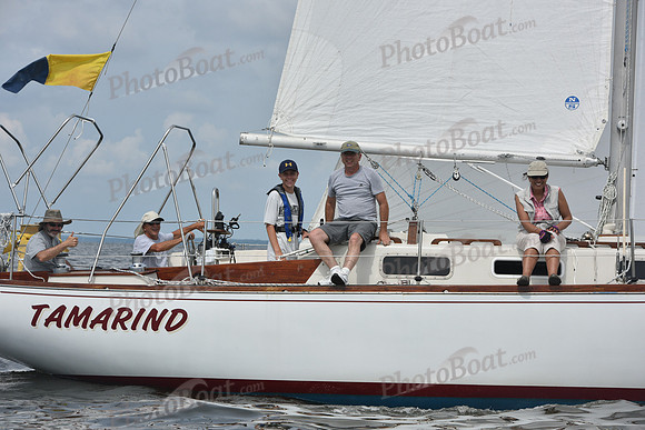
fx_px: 2419
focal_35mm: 135
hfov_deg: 15.2
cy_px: 215
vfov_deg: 10.2
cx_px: 322
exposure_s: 1/1250
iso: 320
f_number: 10
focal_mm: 135
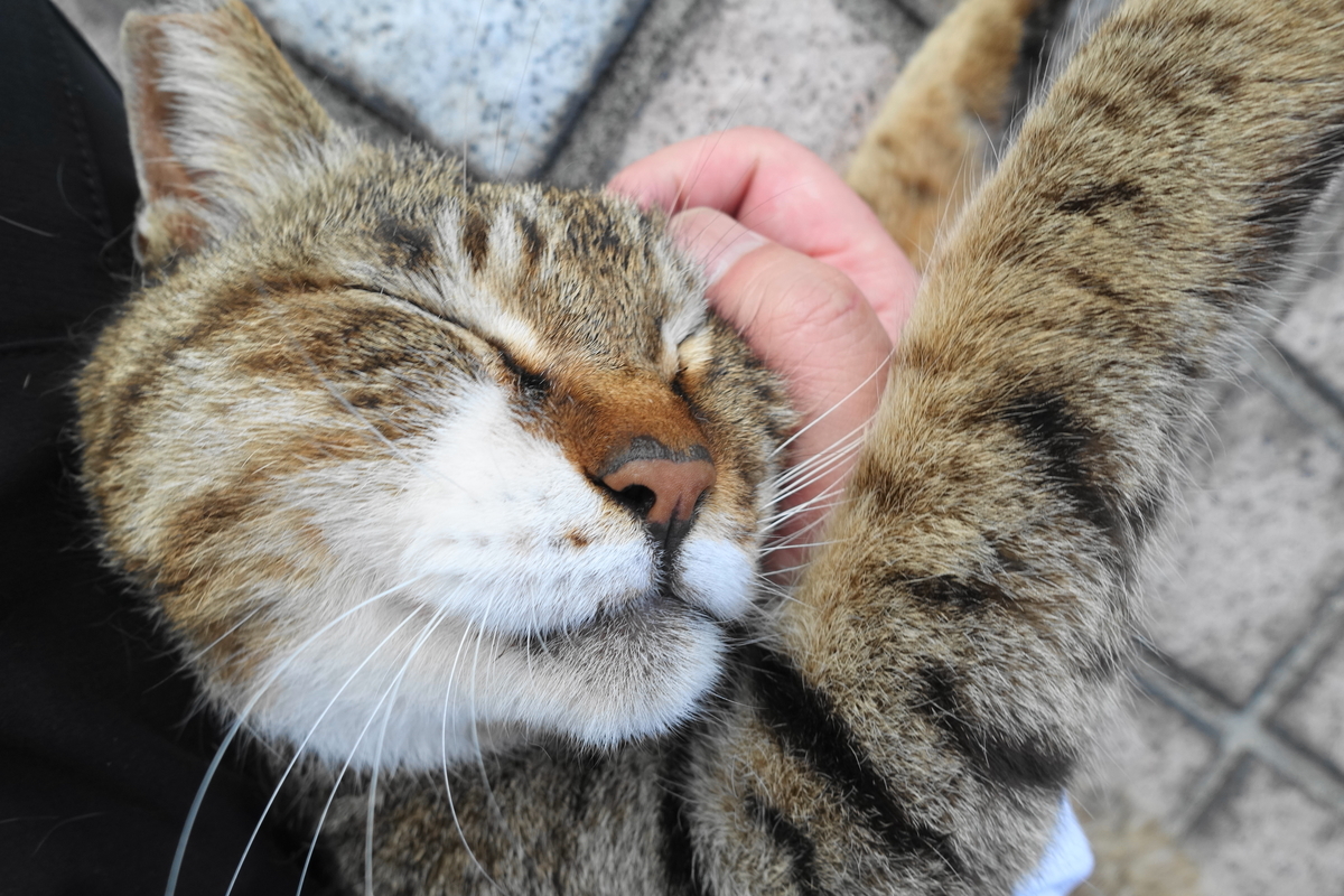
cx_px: 672
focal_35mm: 24
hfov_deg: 73.7
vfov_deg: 53.1
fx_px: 896
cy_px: 448
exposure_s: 1/160
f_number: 4
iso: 125
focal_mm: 8.8
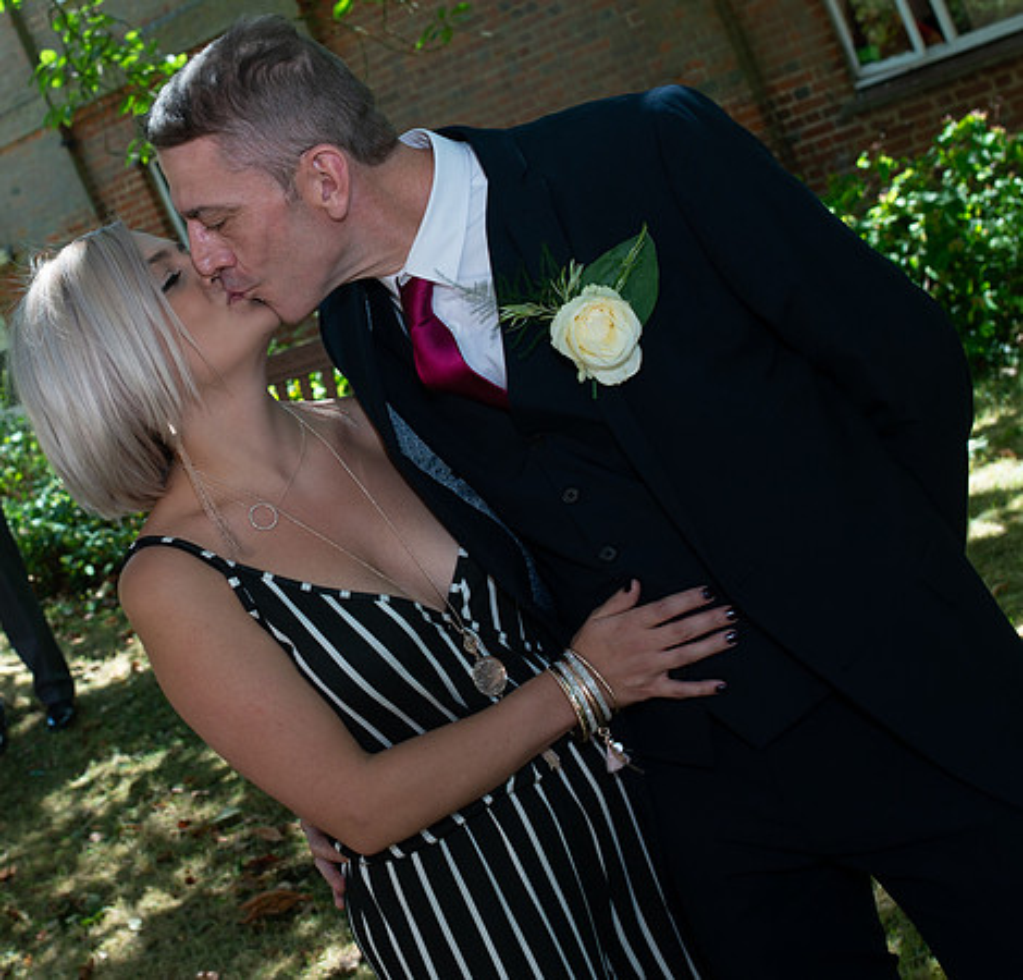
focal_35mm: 60
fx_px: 1973
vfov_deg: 27.7
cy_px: 304
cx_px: 251
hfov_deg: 28.6
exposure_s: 1/125
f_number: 6.3
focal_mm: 35
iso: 100
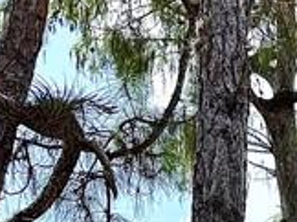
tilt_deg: +2.6
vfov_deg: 8.7
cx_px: 854
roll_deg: +1.0
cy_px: 554
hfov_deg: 10.1
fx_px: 1302
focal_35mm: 152
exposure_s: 1/2232
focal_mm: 6.76
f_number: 1.78
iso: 100
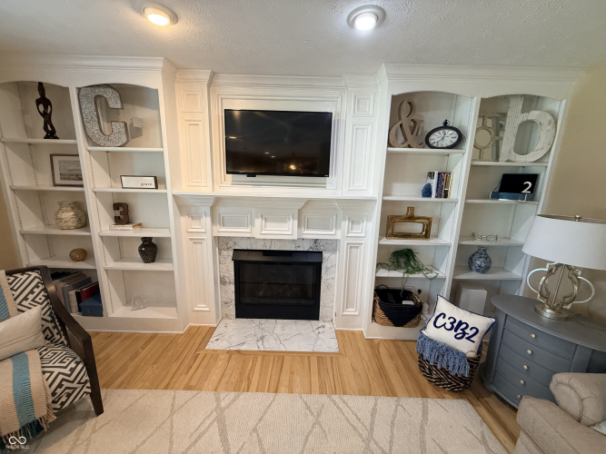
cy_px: 227
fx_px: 245
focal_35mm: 14
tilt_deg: -9.4
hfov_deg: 102.1
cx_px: 303
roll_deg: -1.1
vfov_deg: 85.7
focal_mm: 2.22
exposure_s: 1/120
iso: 320
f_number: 2.2
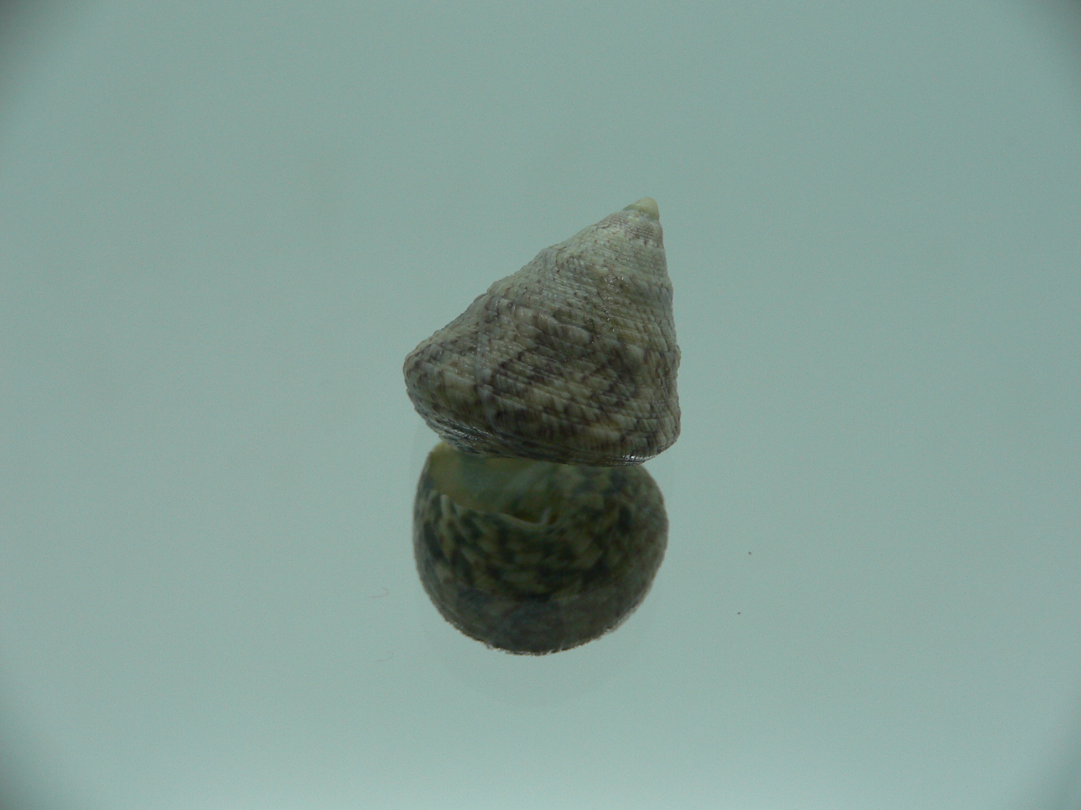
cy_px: 405
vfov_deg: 40.7
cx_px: 540
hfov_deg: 52.6
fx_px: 1093
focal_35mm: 35
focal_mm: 4.6
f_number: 2.8
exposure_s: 1/60
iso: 80
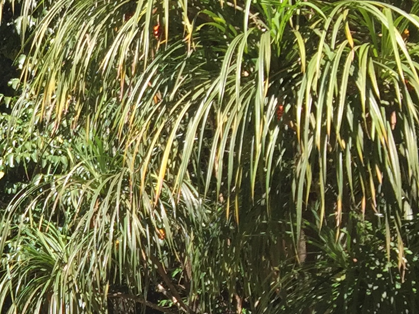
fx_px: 1380
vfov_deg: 12.4
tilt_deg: +0.9
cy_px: 469
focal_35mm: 114
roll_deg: +0.8
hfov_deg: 15.3
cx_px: -293
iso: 32
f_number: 2.2
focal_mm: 4.15
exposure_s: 1/534
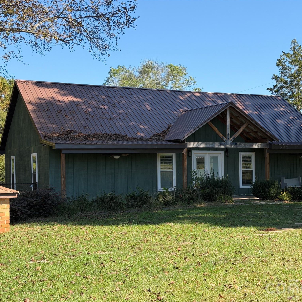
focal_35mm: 57
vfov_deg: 30.0
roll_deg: +1.1
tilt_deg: +0.4
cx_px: 182
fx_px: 563
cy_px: 151
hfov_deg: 30.0
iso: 64
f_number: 1.78
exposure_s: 1/1883
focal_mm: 6.76
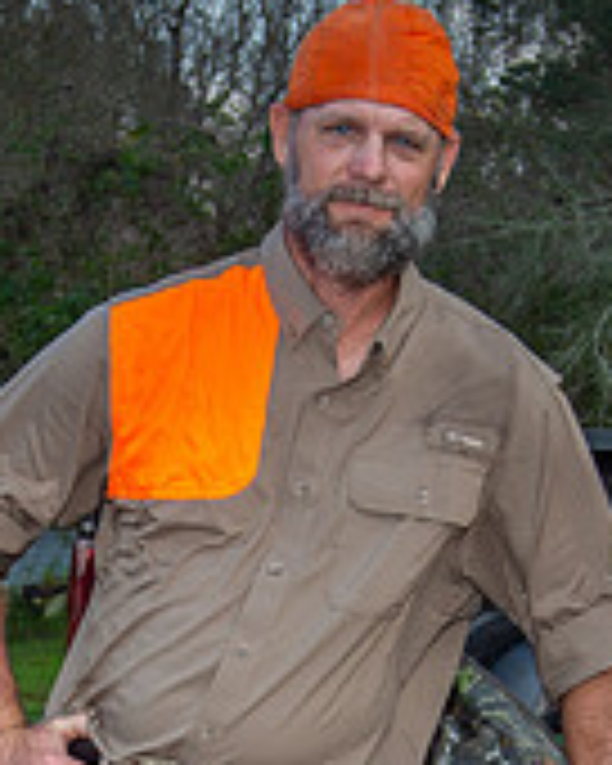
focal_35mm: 142
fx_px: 3215
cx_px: 238
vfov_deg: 13.3
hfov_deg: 10.9
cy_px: 842
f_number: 6.3
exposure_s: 1/160
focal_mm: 38
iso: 250
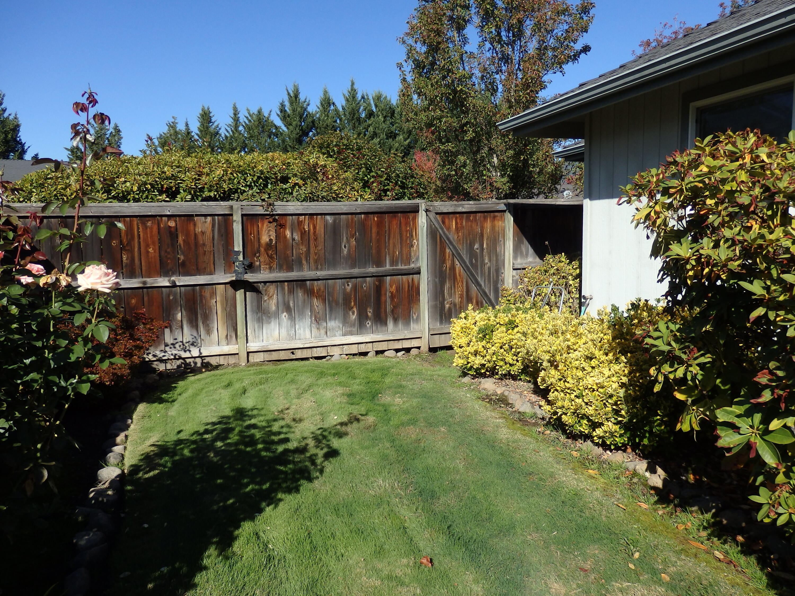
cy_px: 298
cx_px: 398
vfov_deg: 54.9
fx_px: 574
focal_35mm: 25
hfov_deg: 69.4
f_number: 8.7
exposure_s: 1/250
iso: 125
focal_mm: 4.5
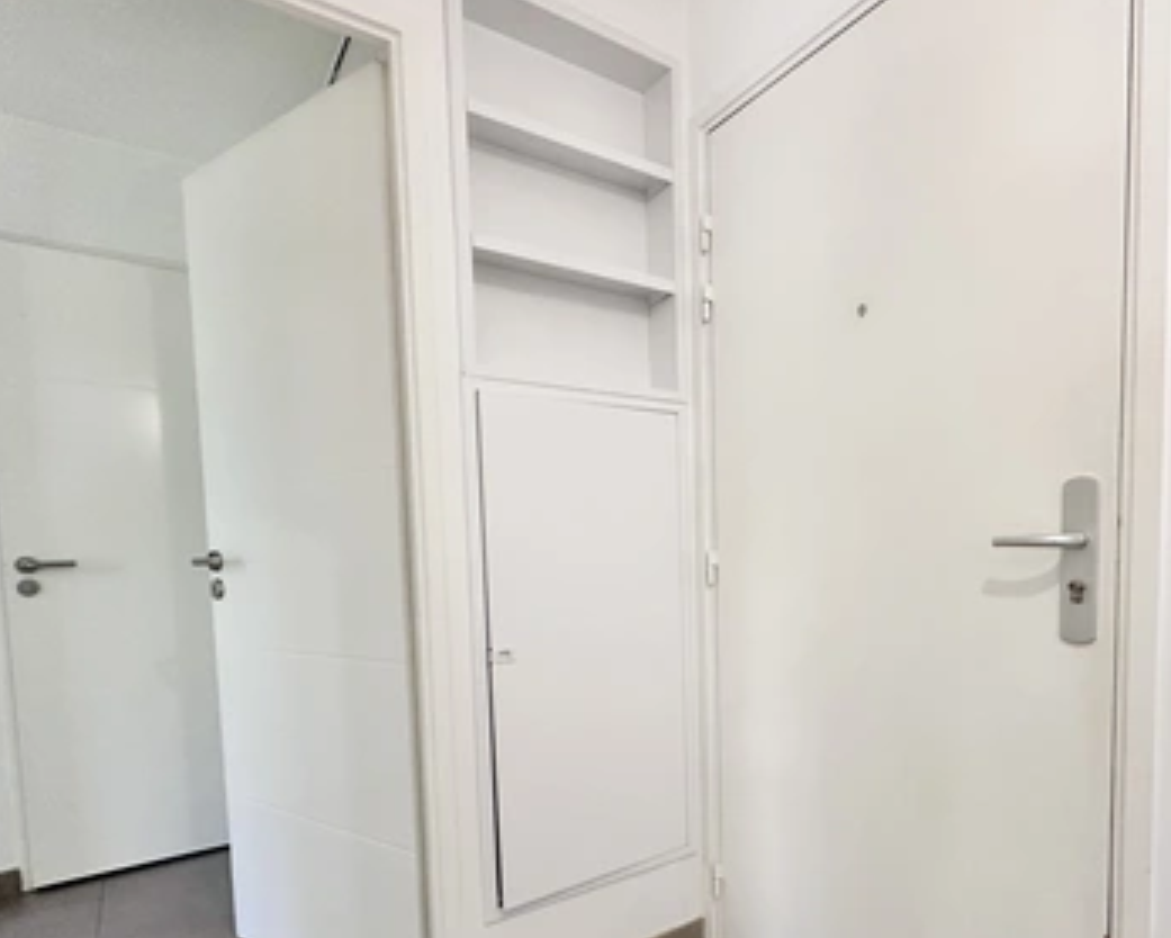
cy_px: 604
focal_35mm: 21
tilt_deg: -3.7
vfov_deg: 64.3
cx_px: 673
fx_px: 728
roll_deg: +0.6
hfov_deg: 77.1
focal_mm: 2.22
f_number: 2.2
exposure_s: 1/100
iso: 320
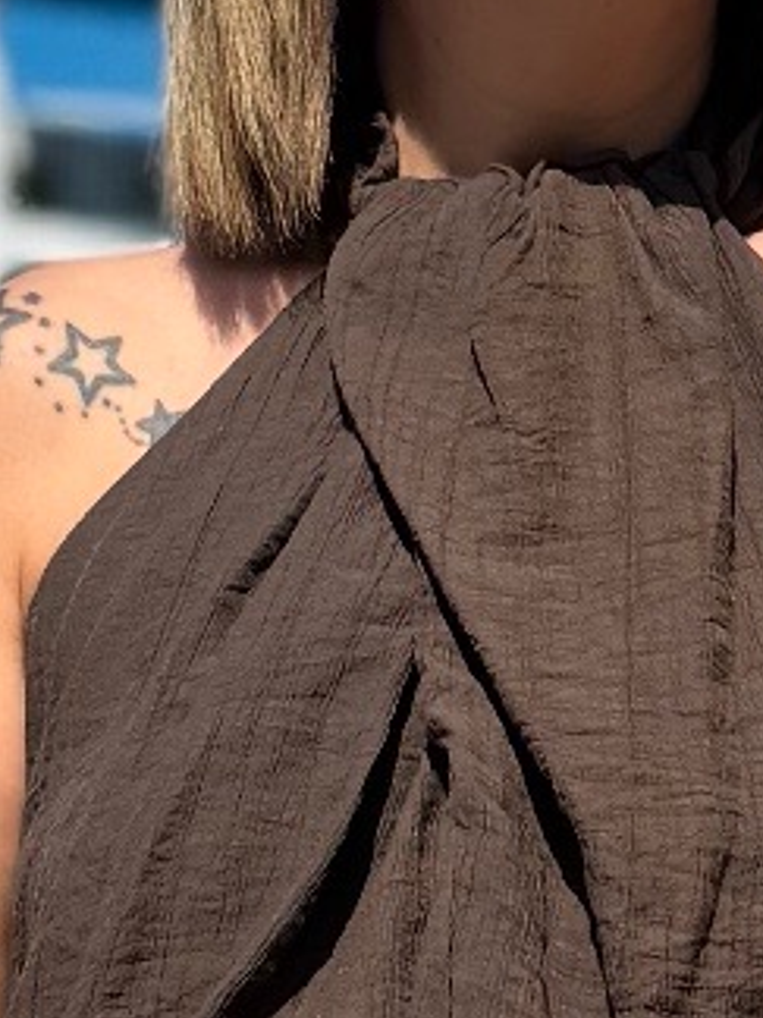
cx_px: 513
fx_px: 5319
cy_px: 1640
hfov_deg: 8.2
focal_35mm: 181
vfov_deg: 10.5
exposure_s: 1/5714
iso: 80
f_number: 1.78
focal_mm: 6.76
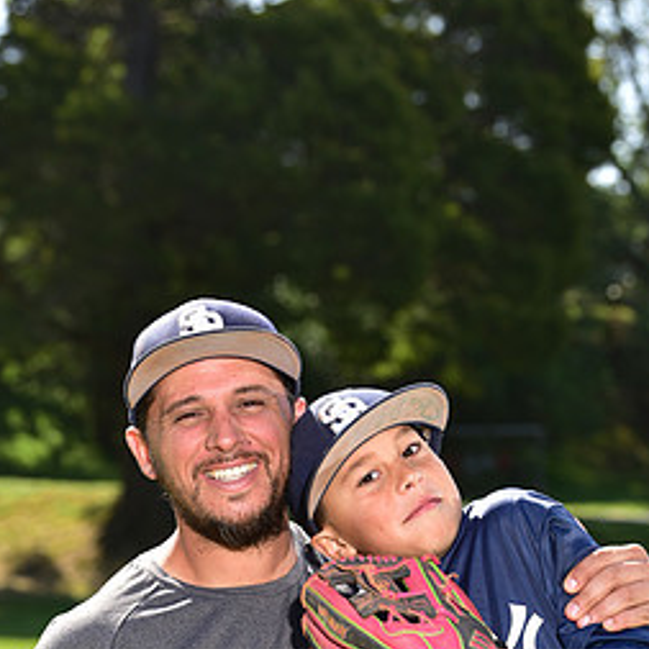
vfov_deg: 9.7
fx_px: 3797
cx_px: 301
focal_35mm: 179
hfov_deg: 9.8
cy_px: 685
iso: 100
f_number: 5.6
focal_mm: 92
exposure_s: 1/250
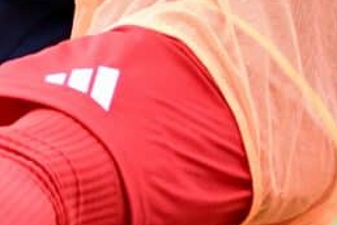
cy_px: 91
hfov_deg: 3.3
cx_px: 197
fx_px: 5934
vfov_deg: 2.2
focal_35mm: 634
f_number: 4.5
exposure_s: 1/1600
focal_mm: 80
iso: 2500
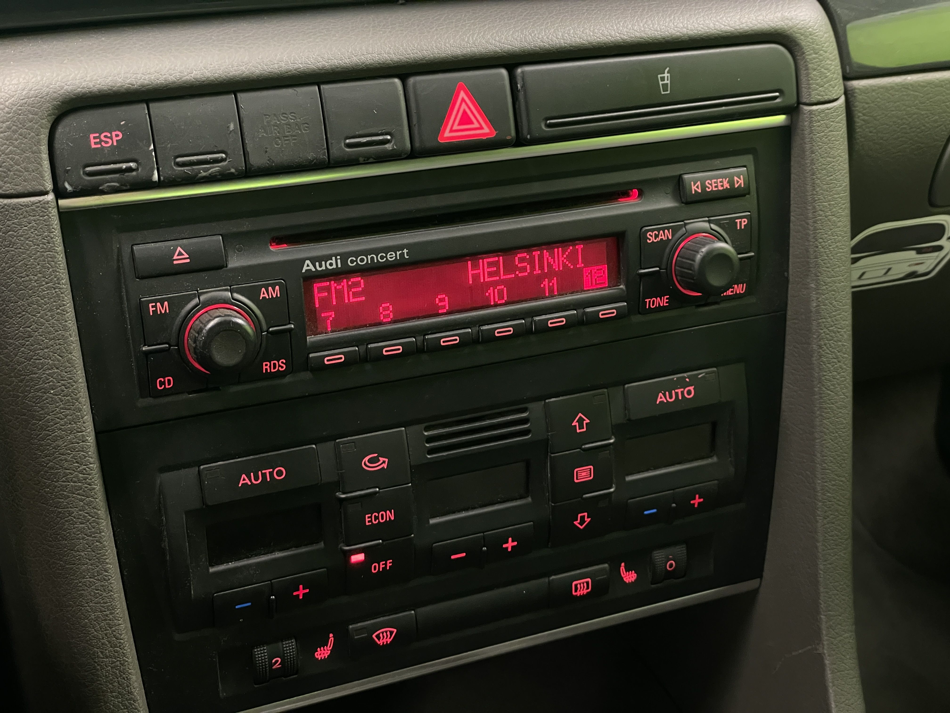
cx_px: 475
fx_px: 1427
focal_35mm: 52
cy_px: 356
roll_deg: -4.2
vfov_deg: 28.0
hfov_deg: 36.8
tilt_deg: -31.0
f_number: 2
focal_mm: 6
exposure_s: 1/33
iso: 640
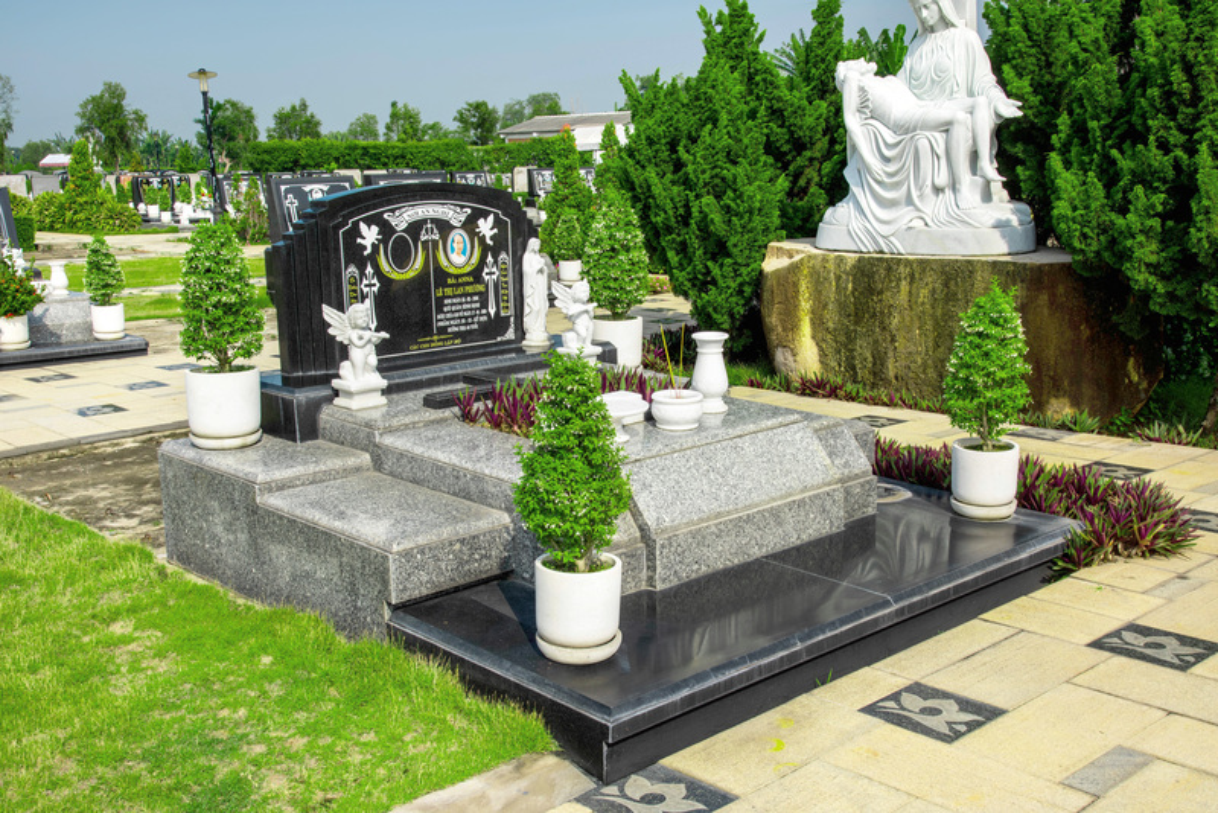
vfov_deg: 35.1
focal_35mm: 38
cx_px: 609
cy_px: 406
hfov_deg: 50.7
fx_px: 1286
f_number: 14
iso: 100
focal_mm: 38
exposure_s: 1/125
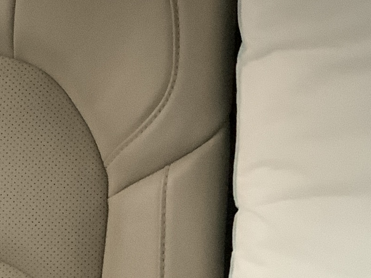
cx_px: 312
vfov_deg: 10.0
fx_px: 1587
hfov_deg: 13.3
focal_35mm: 148
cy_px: 191
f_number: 1.8
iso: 320
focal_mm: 3
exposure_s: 1/52
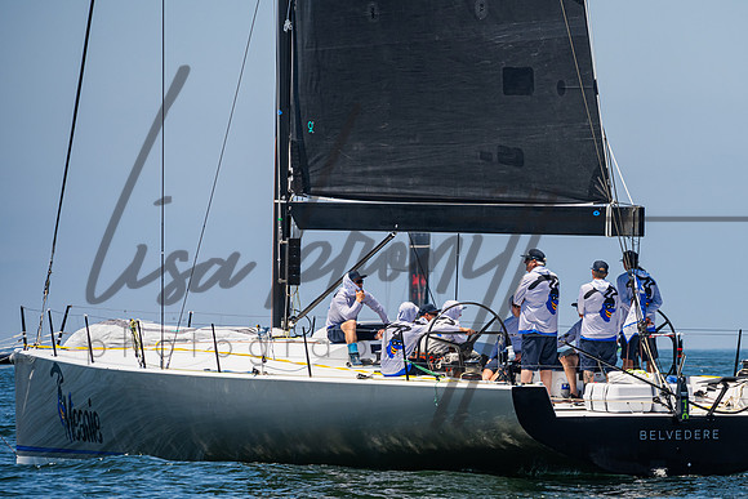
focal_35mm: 359
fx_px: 7454
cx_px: 492
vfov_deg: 3.8
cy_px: 277
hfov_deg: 5.7
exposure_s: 1/1600
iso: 400
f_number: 8
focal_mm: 270
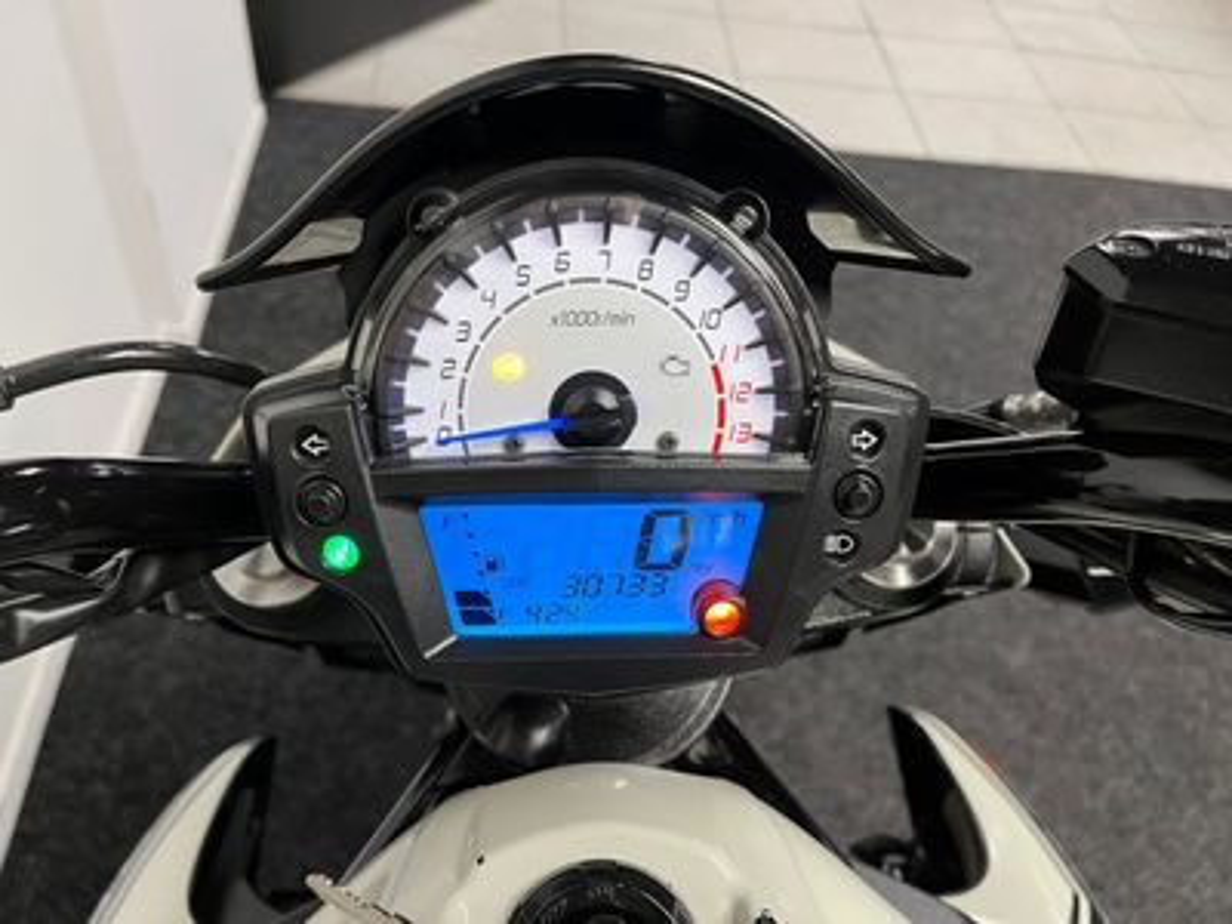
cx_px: 616
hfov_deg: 67.3
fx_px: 925
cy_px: 462
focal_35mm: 26
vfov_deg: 53.1
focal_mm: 5.1
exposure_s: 1/50
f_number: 1.6
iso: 160
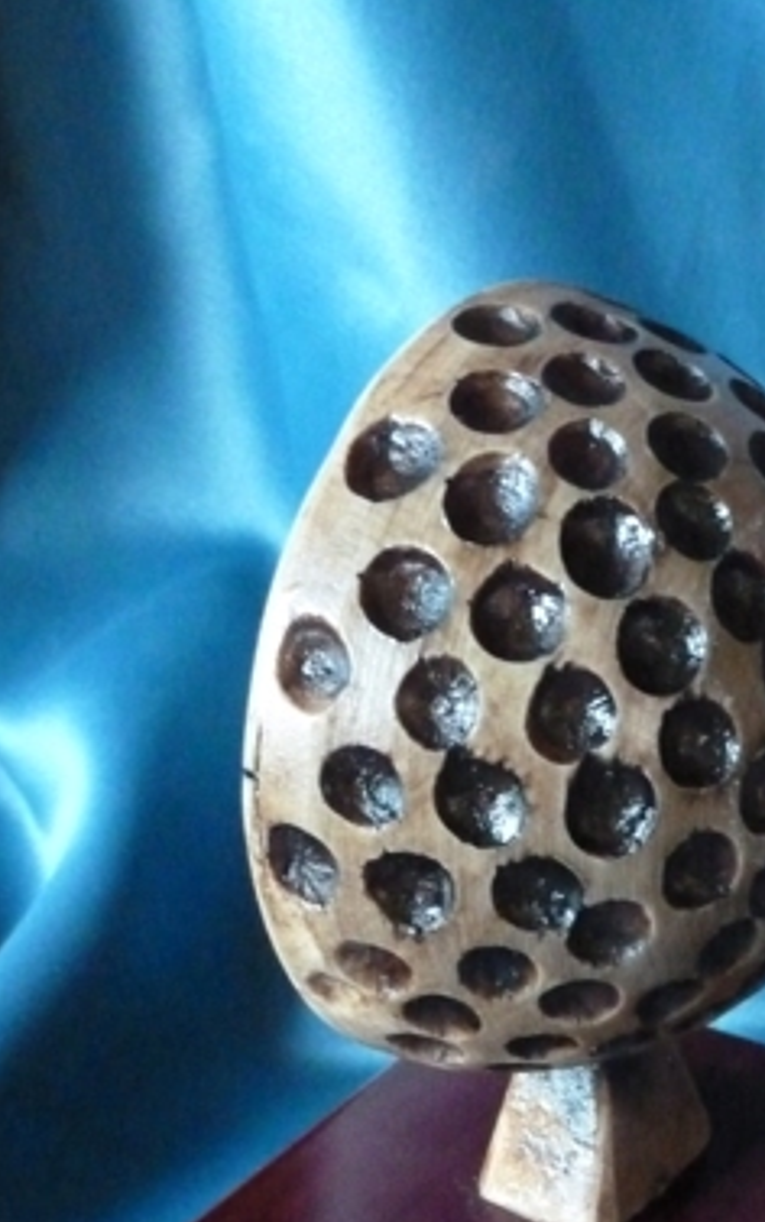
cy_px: 827
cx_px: 590
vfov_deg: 37.1
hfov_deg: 23.7
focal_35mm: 54
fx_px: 1799
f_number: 3.3
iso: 1000
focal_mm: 4.3
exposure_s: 1/15
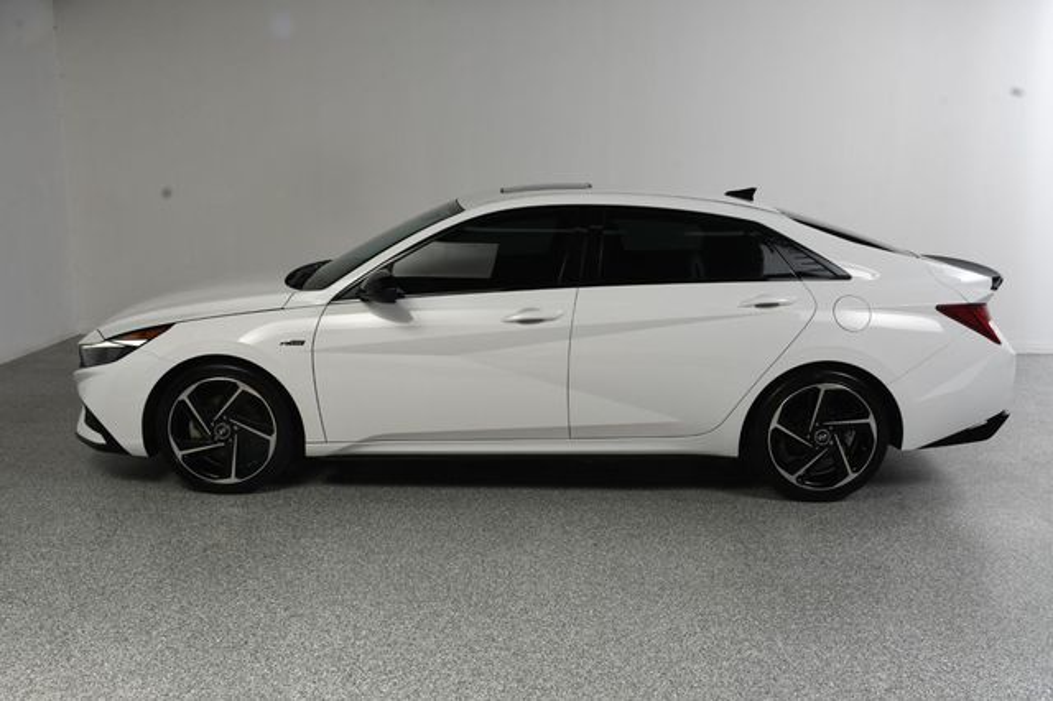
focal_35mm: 33
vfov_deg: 39.9
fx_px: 965
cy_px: 350
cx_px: 526
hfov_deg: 57.2
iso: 100
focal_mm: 22
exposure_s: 1/160
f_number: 13
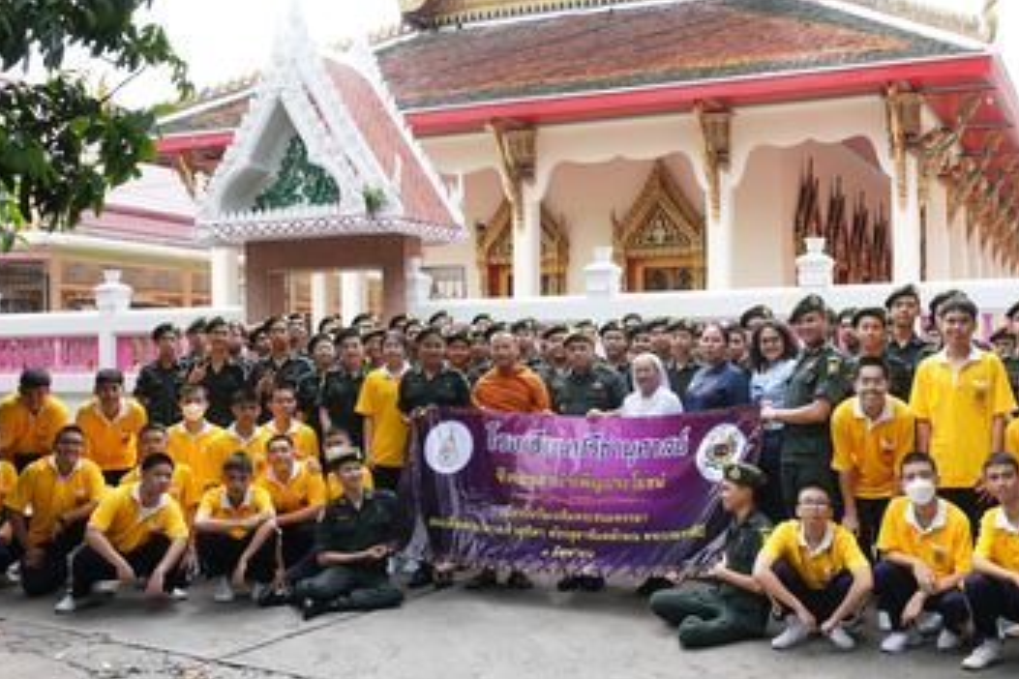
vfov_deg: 32.6
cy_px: 383
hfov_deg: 46.8
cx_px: 668
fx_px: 1160
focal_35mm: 41
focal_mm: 16
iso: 100
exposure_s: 1/100
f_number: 5.6
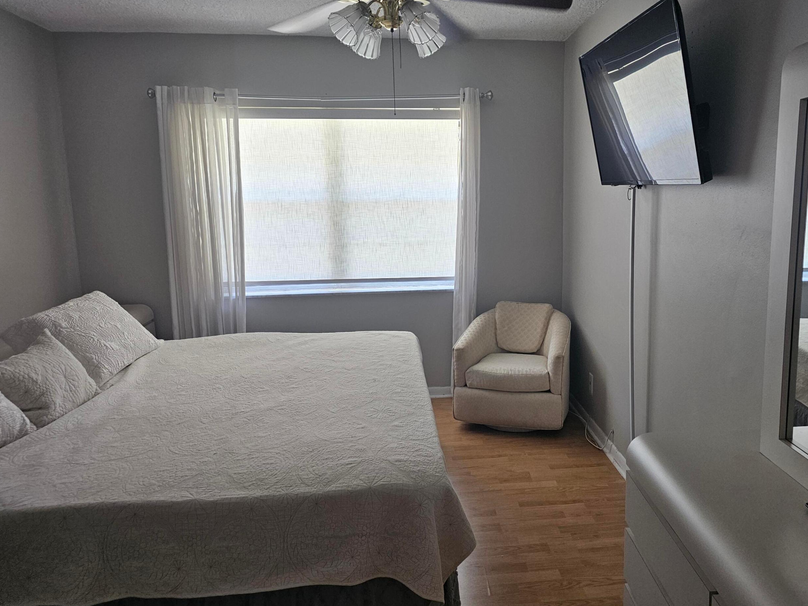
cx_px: 466
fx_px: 630
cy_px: 285
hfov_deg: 65.0
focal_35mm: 27
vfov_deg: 51.3
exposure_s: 1/120
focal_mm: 6.3
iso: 250
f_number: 1.7
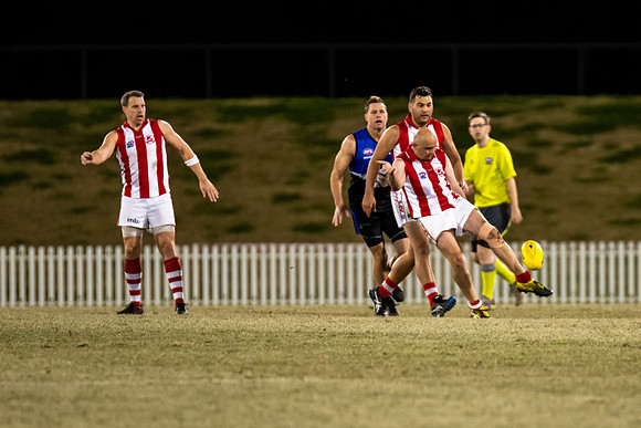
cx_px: 453
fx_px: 10666
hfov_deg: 3.4
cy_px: 258
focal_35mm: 599
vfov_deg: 2.3
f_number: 2.8
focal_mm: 300
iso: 2000
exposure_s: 1/1250
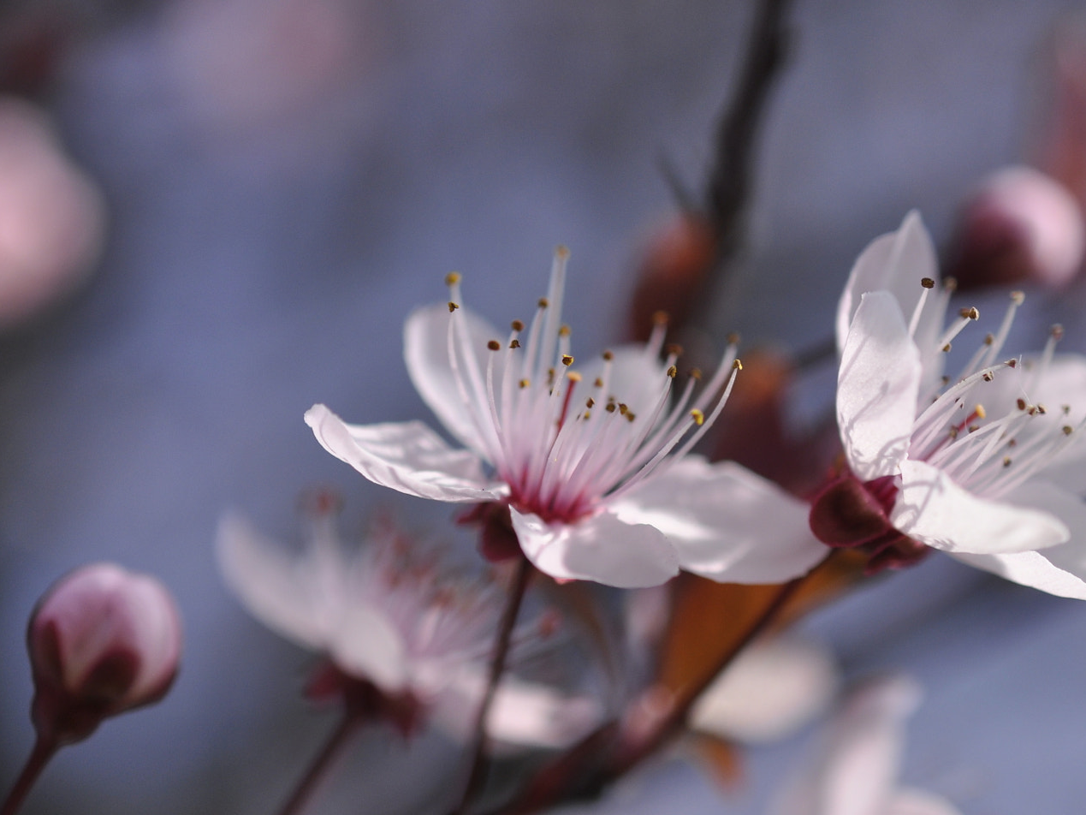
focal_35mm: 93
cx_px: 501
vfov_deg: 15.9
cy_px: 541
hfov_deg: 21.1
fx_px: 2918
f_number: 3.2
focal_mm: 40
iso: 200
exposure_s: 1/2500
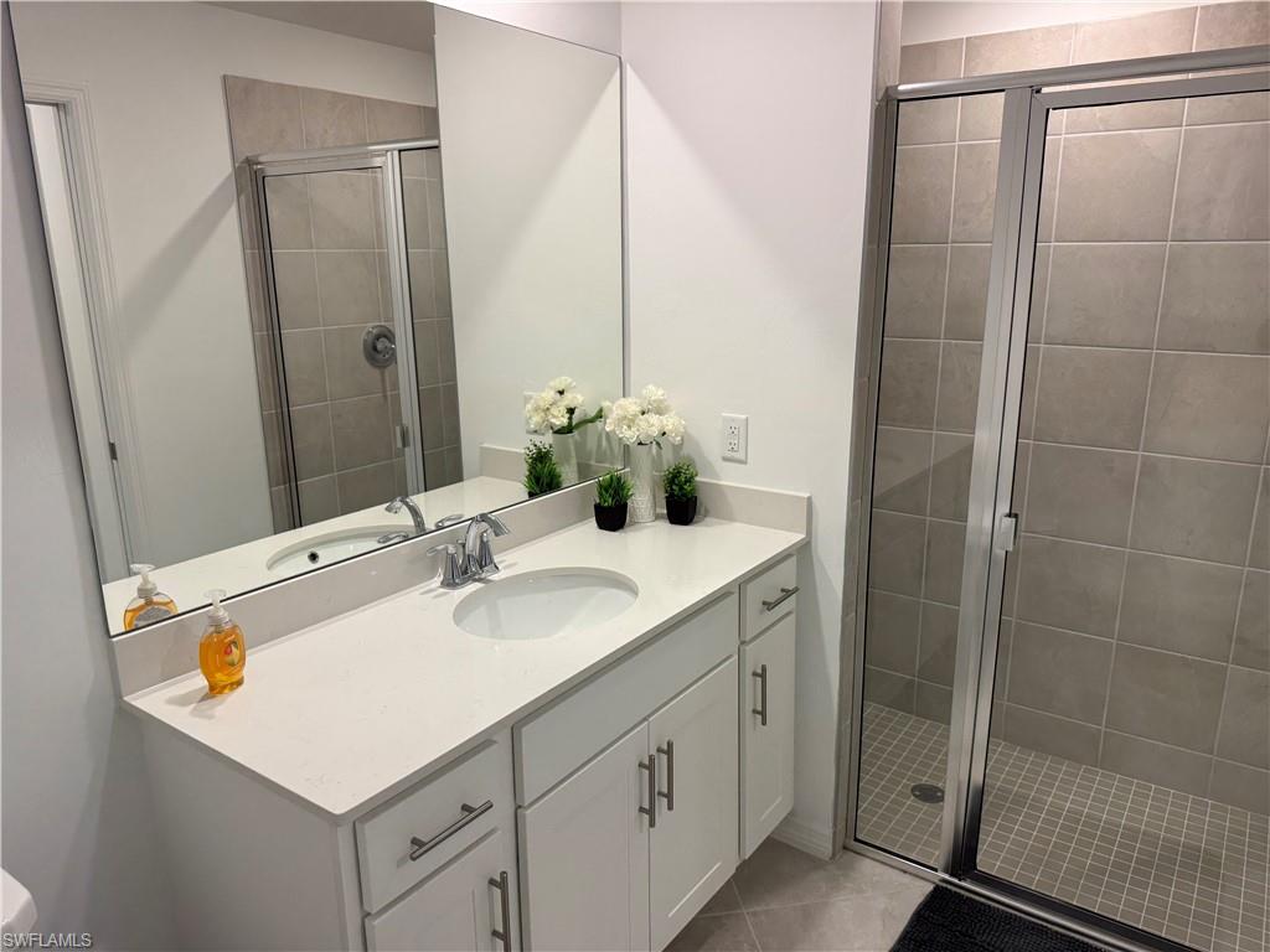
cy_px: 476
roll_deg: +0.4
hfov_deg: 71.6
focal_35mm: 24
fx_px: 881
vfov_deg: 56.8
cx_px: 635
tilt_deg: -13.7
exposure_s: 1/120
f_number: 1.78
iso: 125
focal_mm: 6.76
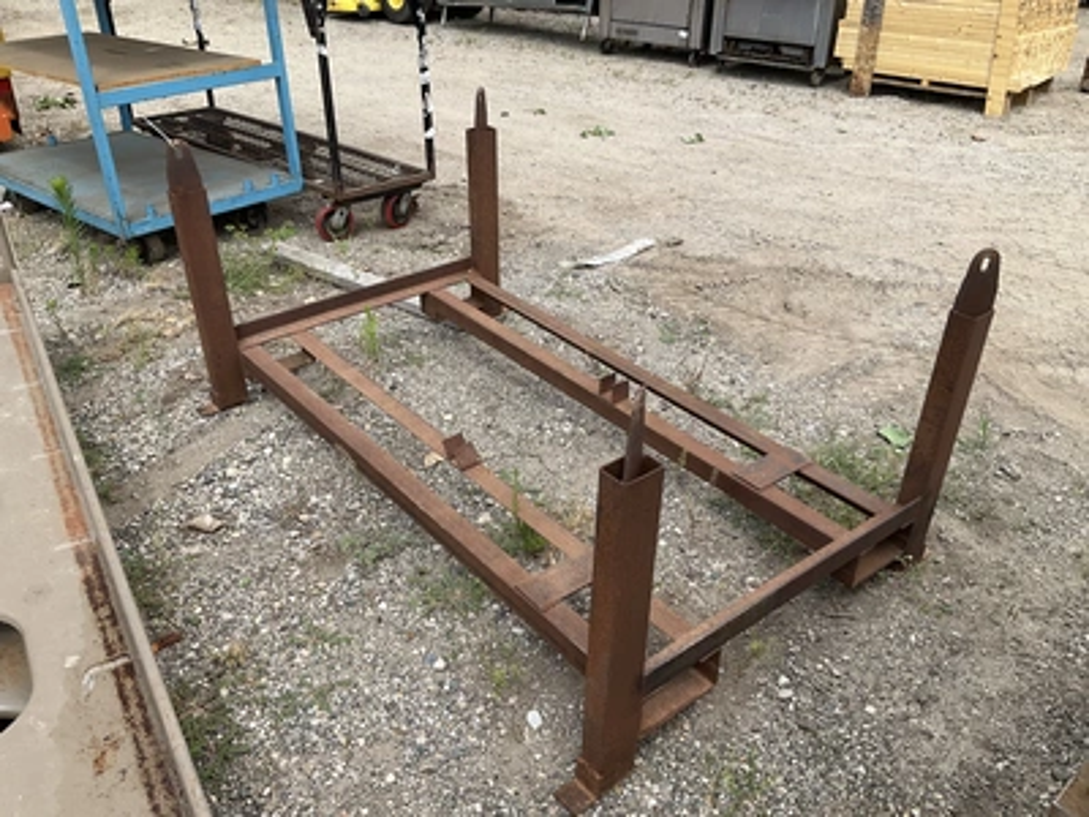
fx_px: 912
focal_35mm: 29
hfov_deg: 61.7
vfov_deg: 48.2
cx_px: 544
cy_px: 408
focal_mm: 3
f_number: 1.8
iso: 25
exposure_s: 1/842
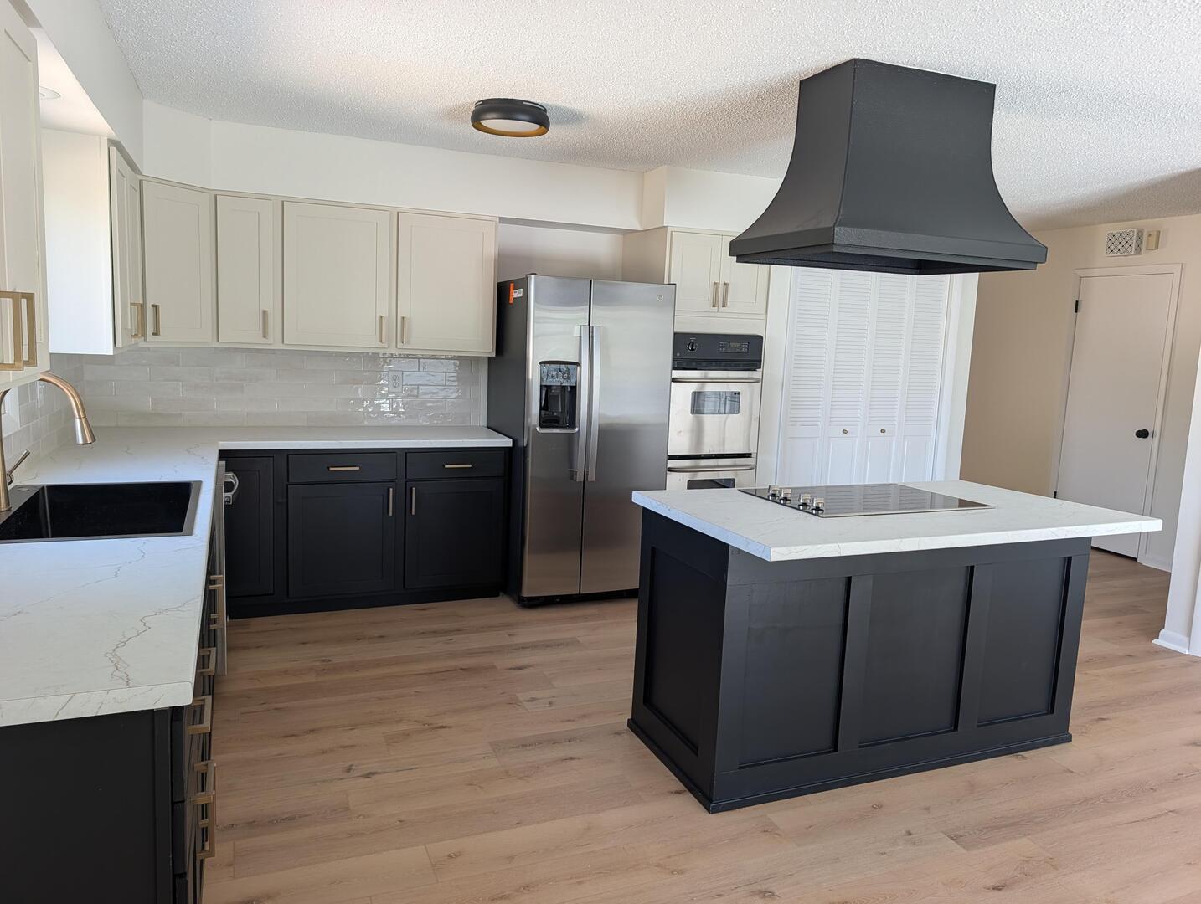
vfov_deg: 56.9
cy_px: 452
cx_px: 600
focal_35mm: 24
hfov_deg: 71.5
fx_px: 834
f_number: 1.68
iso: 73
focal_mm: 6.9
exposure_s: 1/71.8
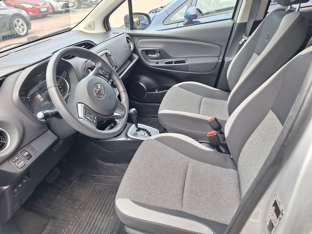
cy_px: 117
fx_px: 207
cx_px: 156
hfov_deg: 73.9
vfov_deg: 58.9
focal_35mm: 23
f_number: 1.8
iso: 40
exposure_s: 1/100
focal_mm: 5.54
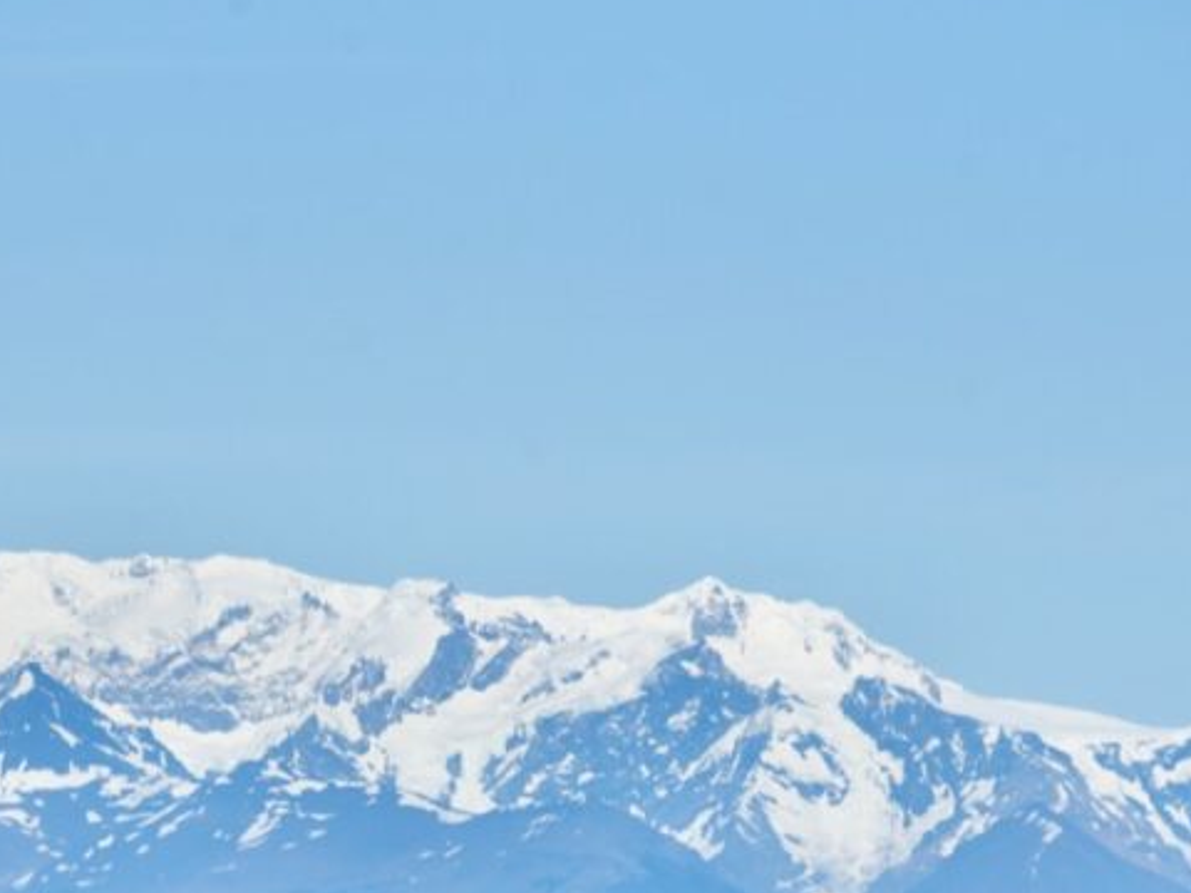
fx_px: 21160
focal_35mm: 615
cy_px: 807
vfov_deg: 2.4
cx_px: 566
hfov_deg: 3.2
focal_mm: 300
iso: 160
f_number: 10
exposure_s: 1/2000
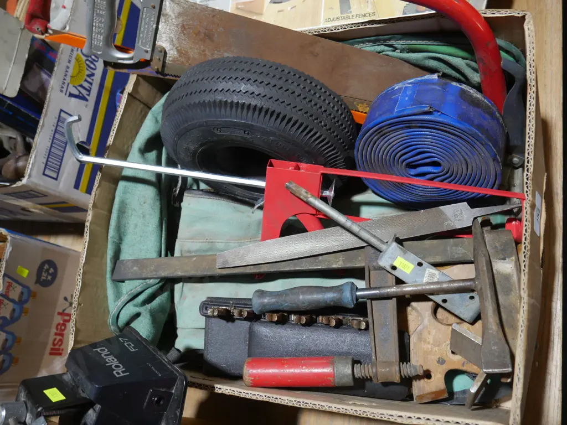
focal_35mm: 32
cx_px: 284
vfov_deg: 44.2
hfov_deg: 56.8
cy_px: 212
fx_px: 524
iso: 320
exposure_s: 1/60
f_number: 3.6
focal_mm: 16
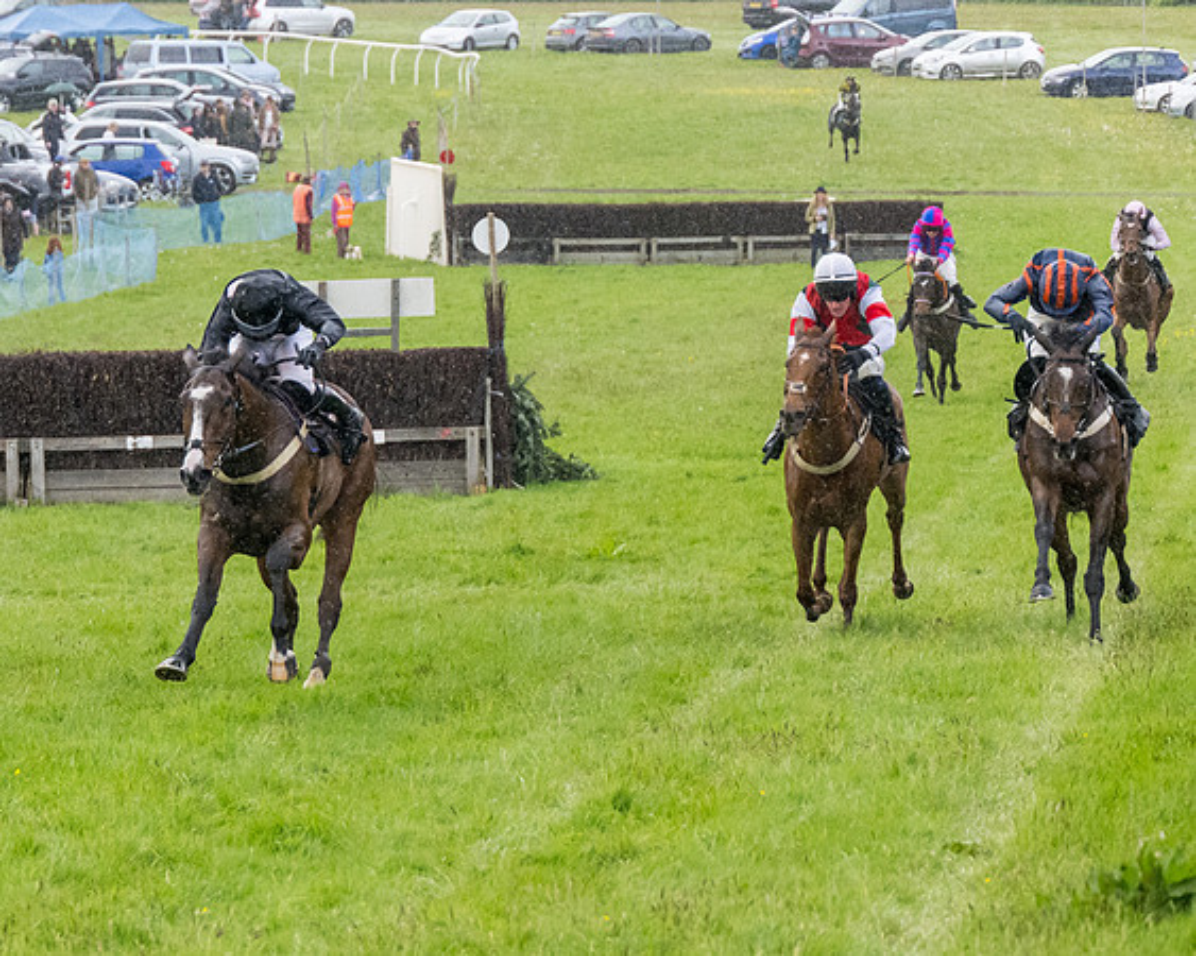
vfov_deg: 6.6
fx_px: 8276
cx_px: 231
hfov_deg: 8.2
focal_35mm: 234
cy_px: 592
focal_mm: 98
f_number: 4
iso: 2000
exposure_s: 1/1000
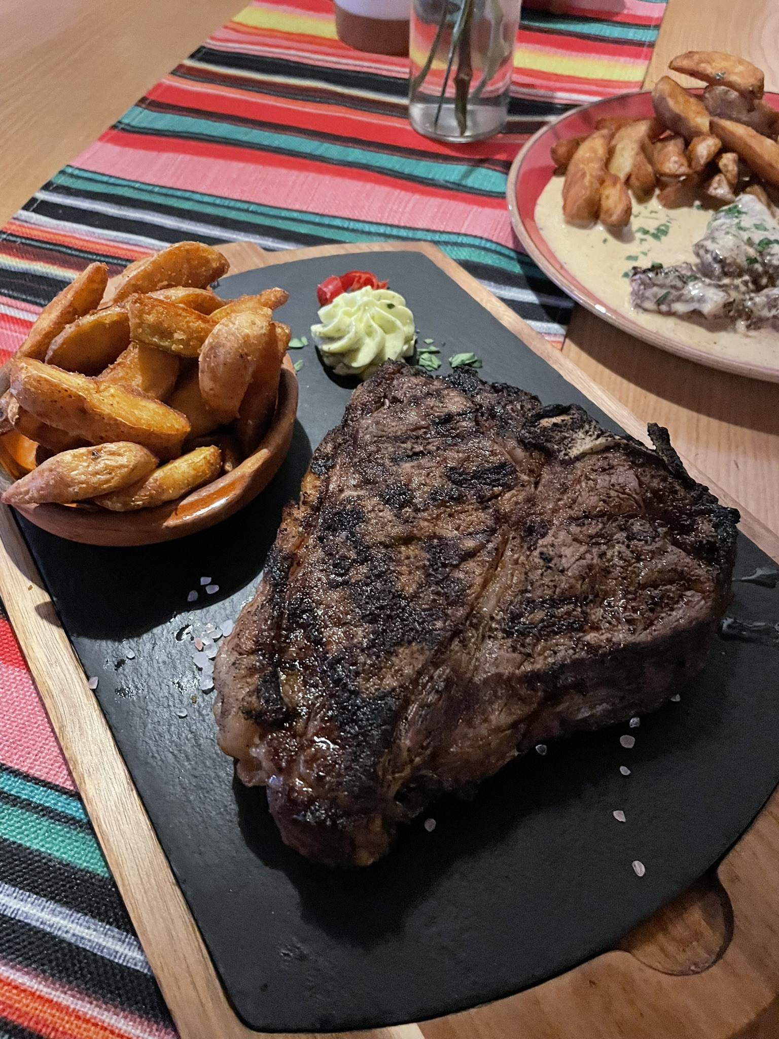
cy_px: 520
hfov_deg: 53.1
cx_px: 390
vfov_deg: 67.3
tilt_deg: -52.3
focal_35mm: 26
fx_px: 780
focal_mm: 4.2
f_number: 1.6
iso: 800
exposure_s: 1/25
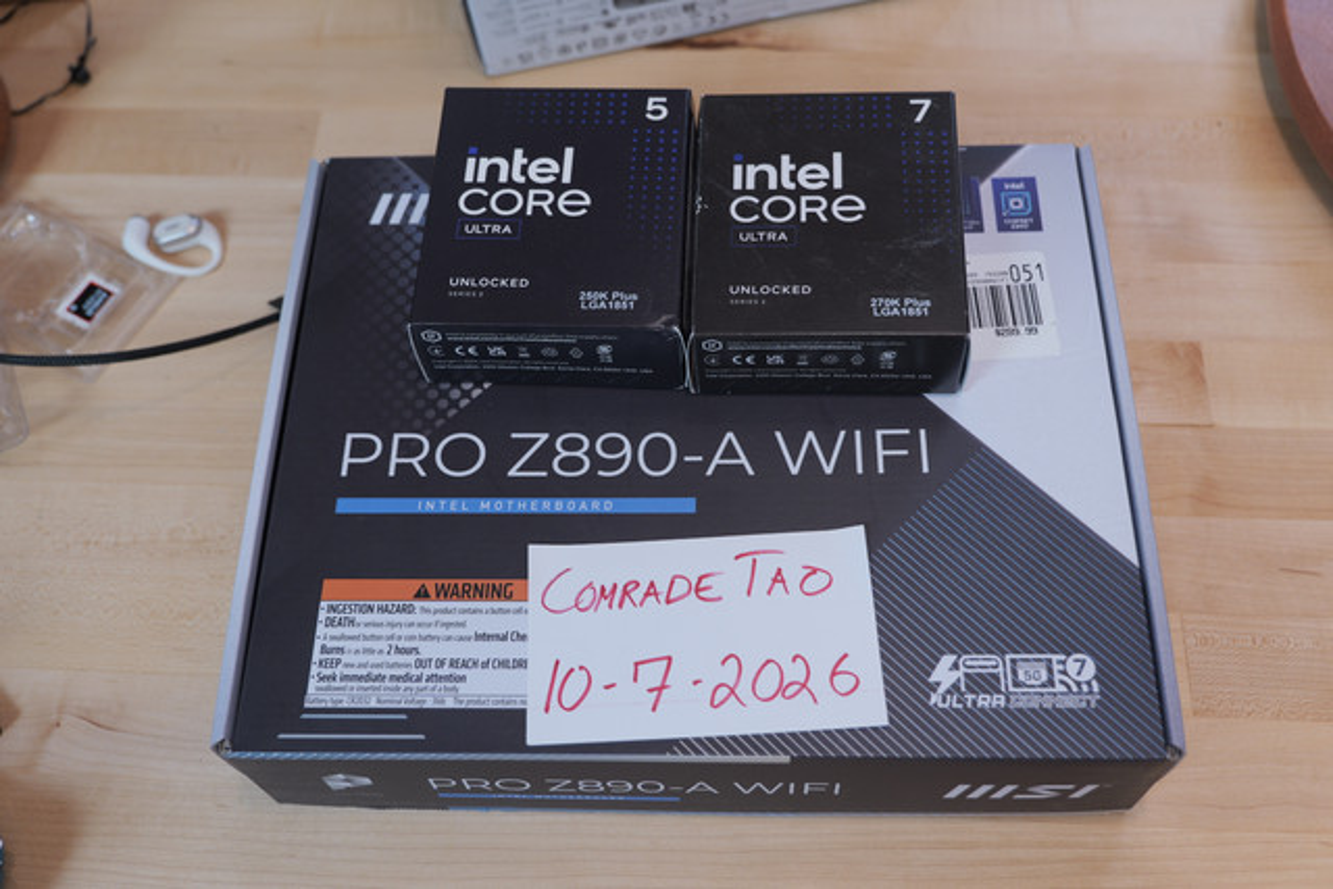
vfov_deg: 37.9
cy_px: 444
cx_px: 666
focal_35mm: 35
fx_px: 1296
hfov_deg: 54.4
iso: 800
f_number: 4
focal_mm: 35
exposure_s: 1/60
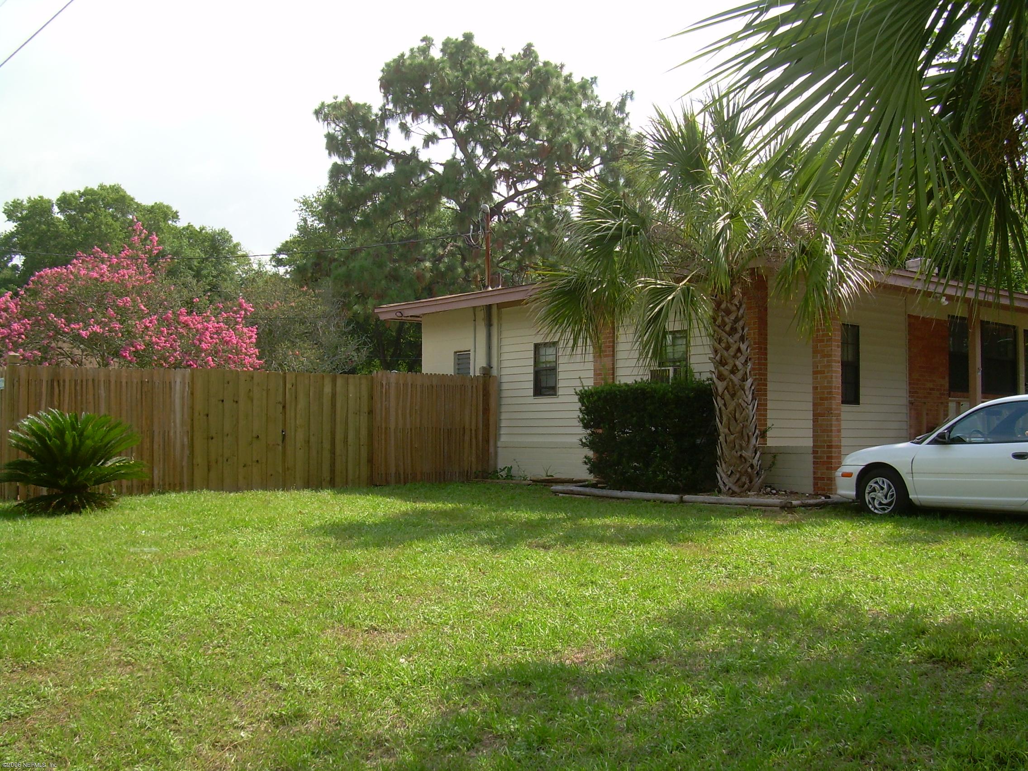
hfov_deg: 49.0
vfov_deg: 37.7
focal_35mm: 38
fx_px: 1128
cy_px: 386
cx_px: 514
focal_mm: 6.3
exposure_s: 1/250
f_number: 4.6
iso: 50
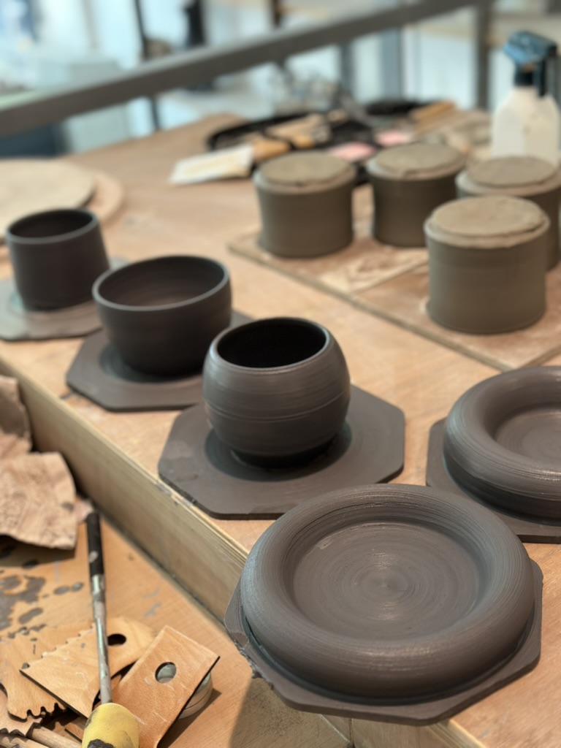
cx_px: 280
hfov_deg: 30.3
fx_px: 1037
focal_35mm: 48
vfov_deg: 39.7
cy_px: 374
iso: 125
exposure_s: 1/50
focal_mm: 6.86
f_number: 1.78
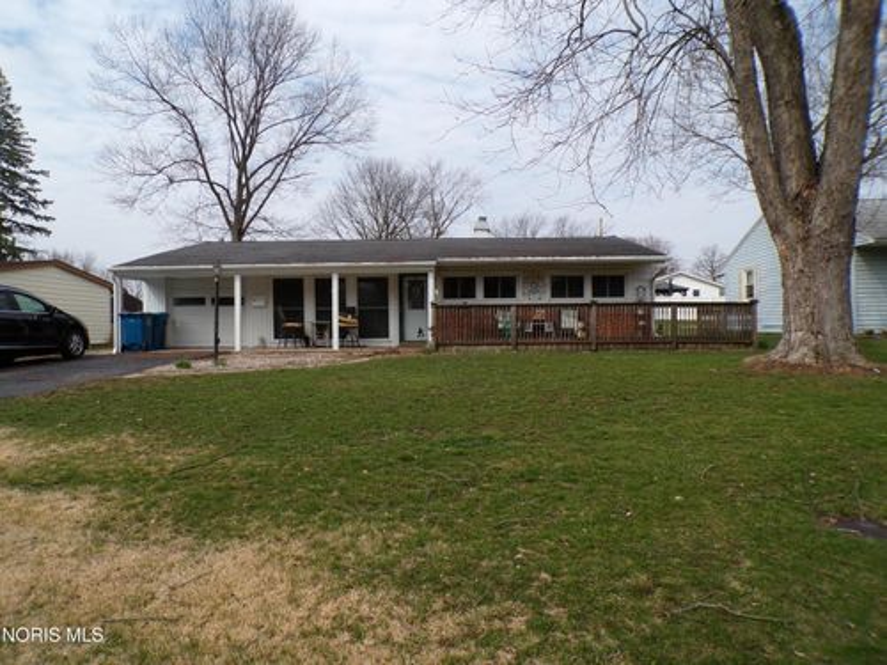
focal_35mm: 24
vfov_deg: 56.8
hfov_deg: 71.6
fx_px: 615
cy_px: 332
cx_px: 444
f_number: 4.4
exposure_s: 1/750
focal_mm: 4.3
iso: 100
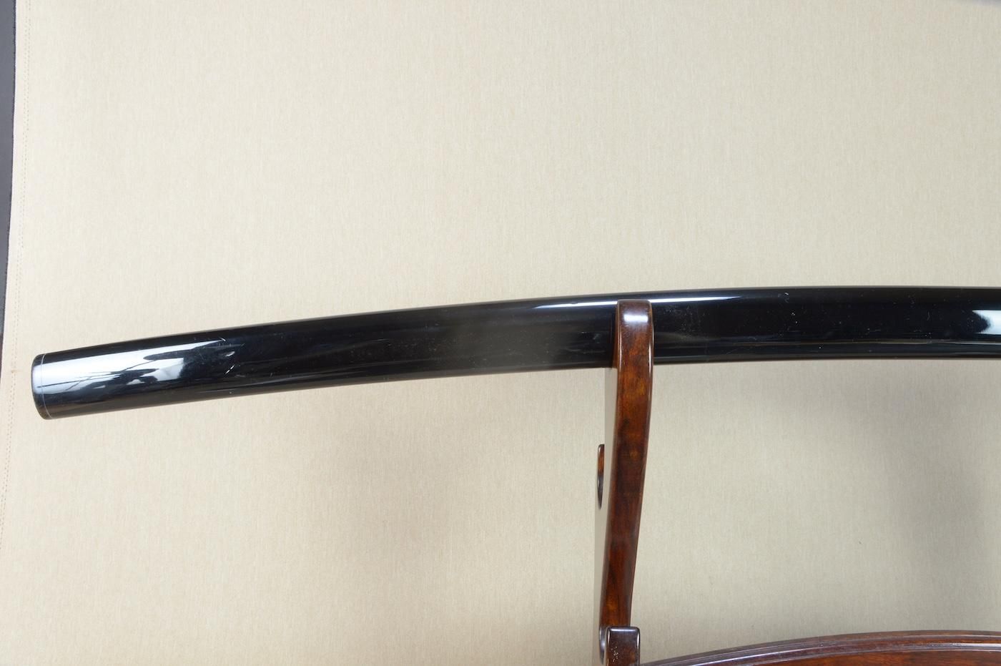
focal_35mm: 30
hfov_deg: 62.0
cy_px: 333
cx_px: 500
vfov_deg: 43.5
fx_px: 833
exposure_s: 1/1.6
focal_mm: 20
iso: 400
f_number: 11
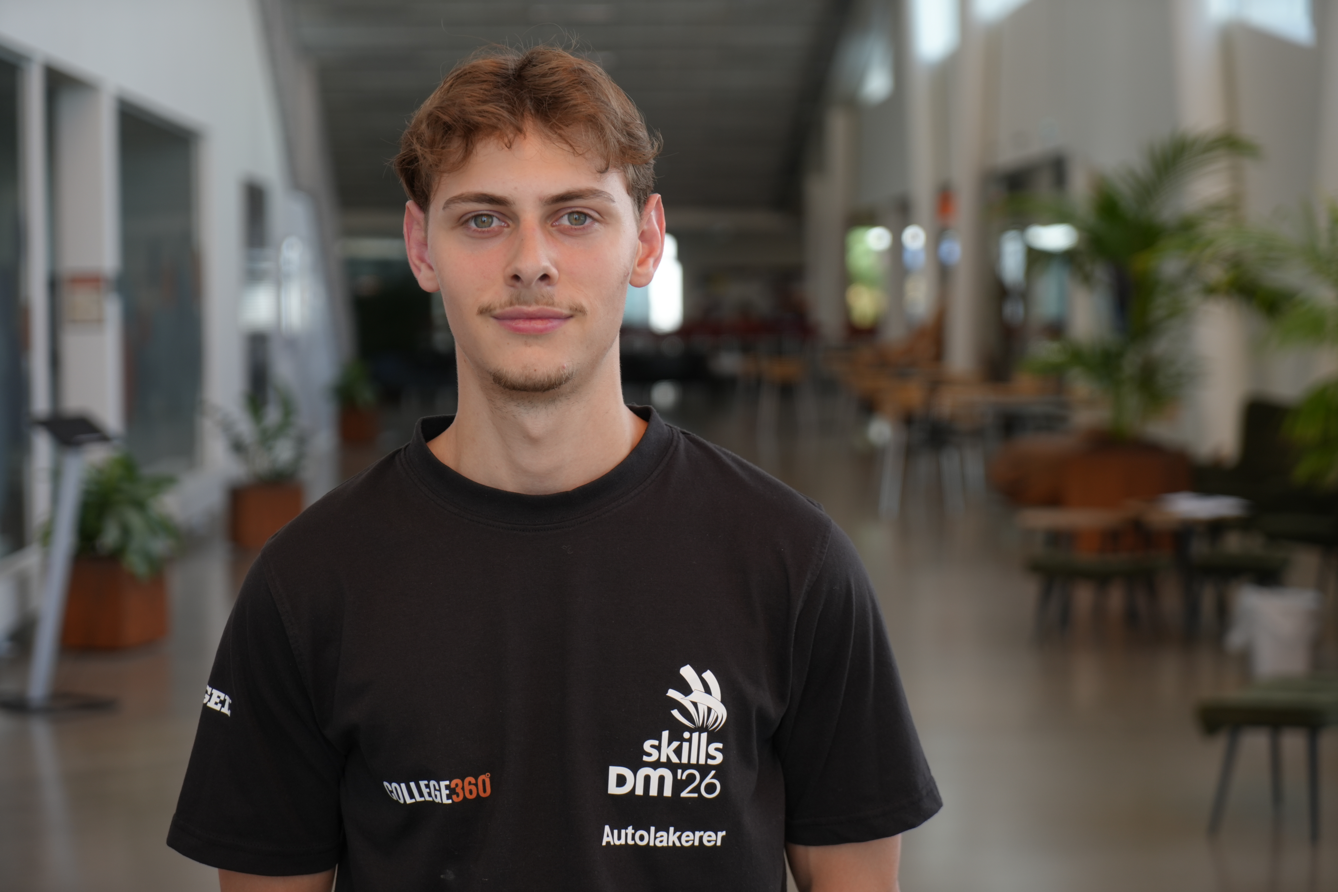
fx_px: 2601
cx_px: 669
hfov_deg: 28.8
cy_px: 446
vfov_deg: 19.5
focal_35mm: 70
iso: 200
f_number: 4
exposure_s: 1/160
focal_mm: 70
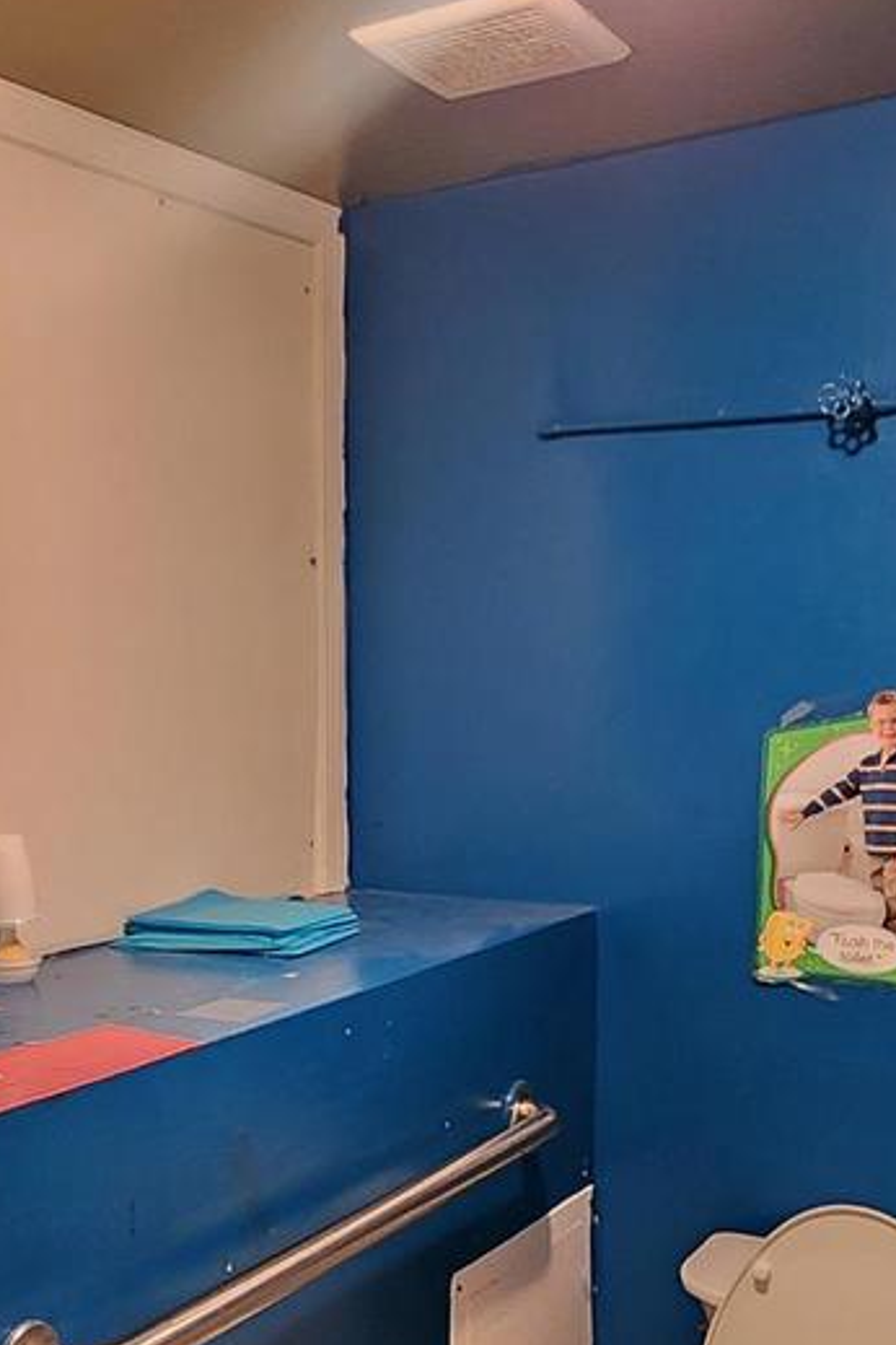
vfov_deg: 48.0
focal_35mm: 40
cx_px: 176
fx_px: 1493
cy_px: 834
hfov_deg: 32.5
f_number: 2.2
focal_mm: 2.2
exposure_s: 1/40
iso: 320
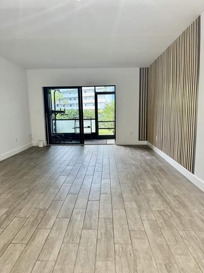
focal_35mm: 24
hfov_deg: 56.8
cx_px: 102
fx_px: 189
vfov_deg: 71.6
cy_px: 136
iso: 160
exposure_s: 1/120
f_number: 1.78
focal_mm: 6.86
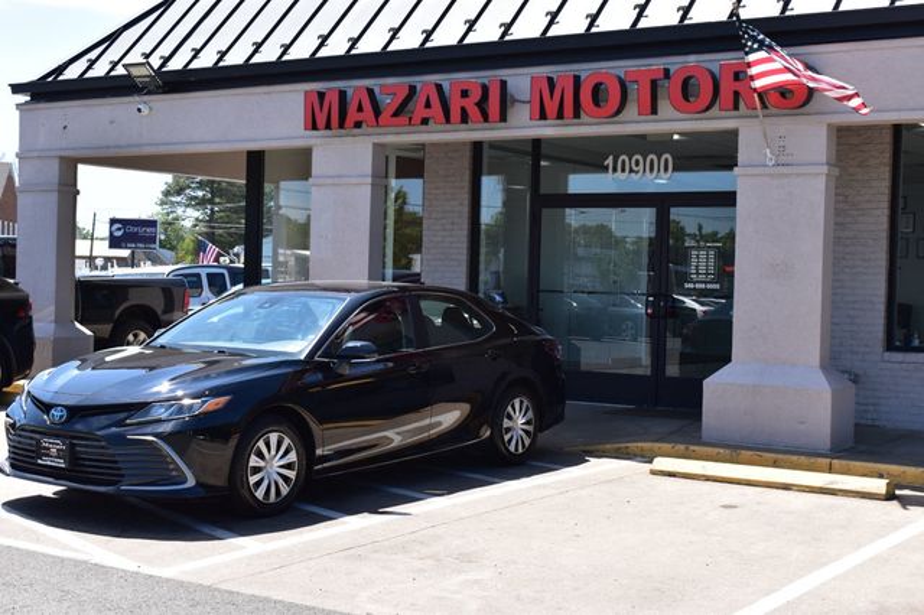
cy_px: 308
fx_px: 1347
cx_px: 462
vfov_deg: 25.7
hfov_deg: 37.9
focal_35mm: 52
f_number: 10
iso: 400
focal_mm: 35
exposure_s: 1/320
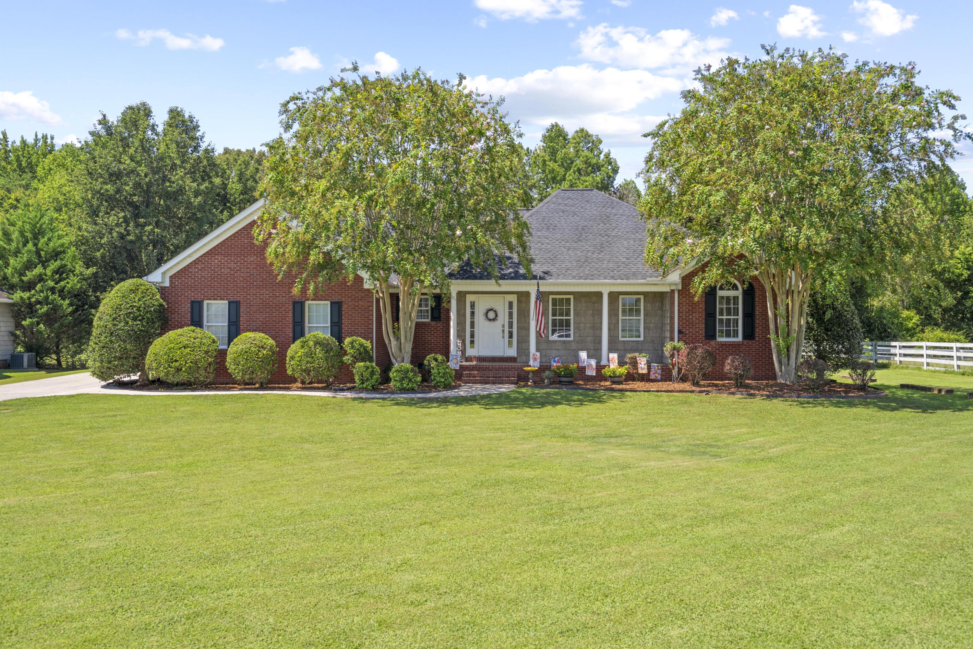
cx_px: 486
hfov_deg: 65.5
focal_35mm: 28
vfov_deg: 46.4
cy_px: 324
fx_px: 757
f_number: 8
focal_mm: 28
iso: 500
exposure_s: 1/60
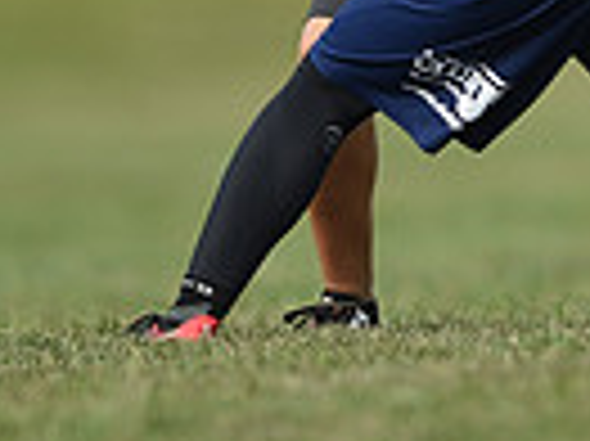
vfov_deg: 0.9
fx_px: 28983
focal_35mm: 1702
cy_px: -317
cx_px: 527
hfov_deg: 1.2
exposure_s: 1/1000
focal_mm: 400
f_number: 2.8
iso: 100
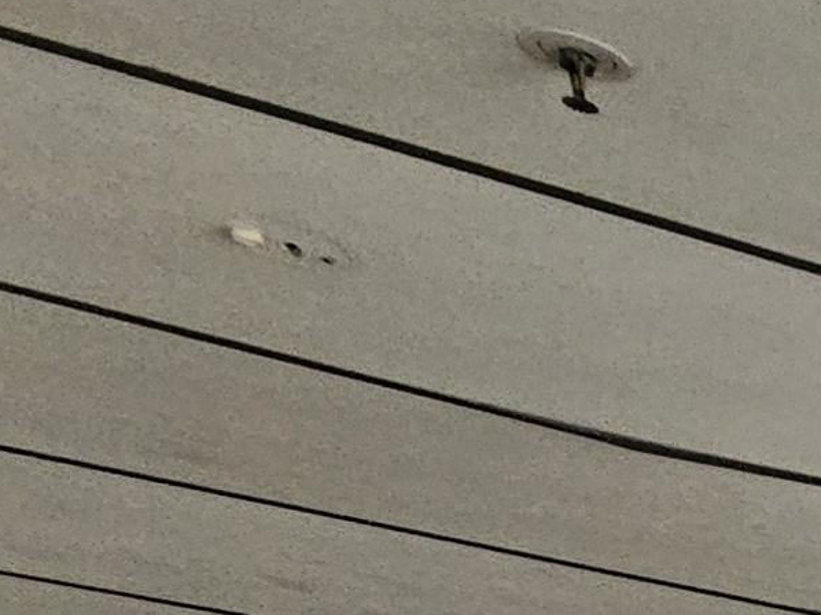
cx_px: 2431
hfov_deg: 11.7
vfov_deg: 12.4
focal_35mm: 87
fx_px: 2063
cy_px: 1579
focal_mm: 2.2
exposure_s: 1/50
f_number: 2.2
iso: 80
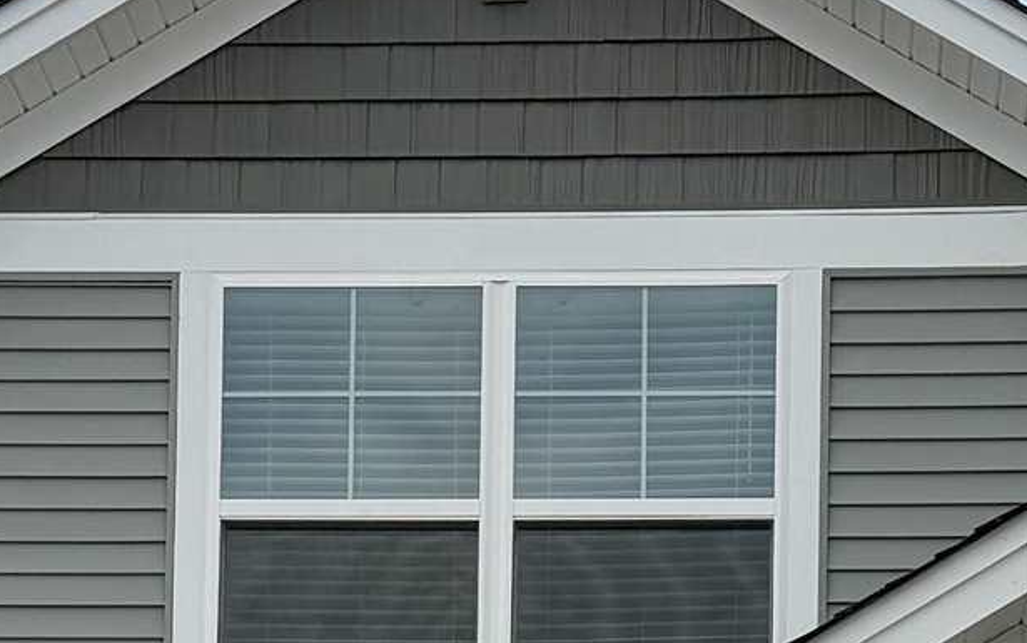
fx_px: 3556
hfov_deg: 16.4
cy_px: 1316
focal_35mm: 127
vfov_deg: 9.6
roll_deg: -0.7
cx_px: 633
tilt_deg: +5.8
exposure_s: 1/3425
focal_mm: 6.76
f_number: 1.78
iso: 80
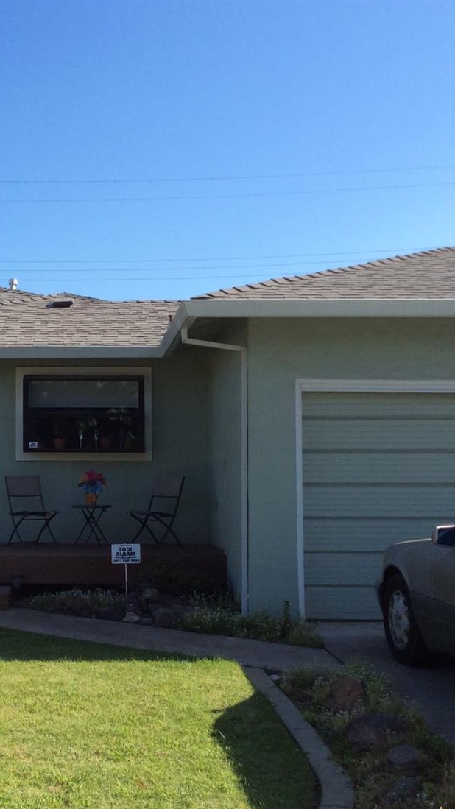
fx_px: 1051
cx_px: 77
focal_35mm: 49
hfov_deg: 24.0
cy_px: 411
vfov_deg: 42.1
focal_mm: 3.3
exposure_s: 1/1003
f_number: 2.4
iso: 32
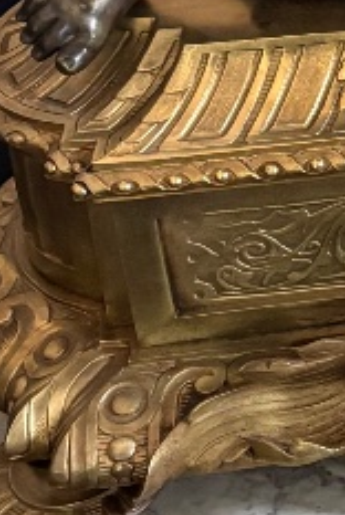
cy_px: -270
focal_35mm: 139
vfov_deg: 13.8
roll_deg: +1.6
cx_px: 882
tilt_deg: -23.1
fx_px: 1992
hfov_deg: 8.8
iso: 640
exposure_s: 1/40
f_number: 1.6
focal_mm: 5.96
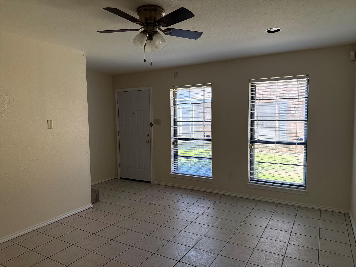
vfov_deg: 56.8
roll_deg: +1.1
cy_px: 134
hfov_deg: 71.6
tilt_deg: -2.8
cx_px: 178
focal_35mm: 24
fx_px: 247
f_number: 1.78
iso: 200
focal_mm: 6.76
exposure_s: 1/144
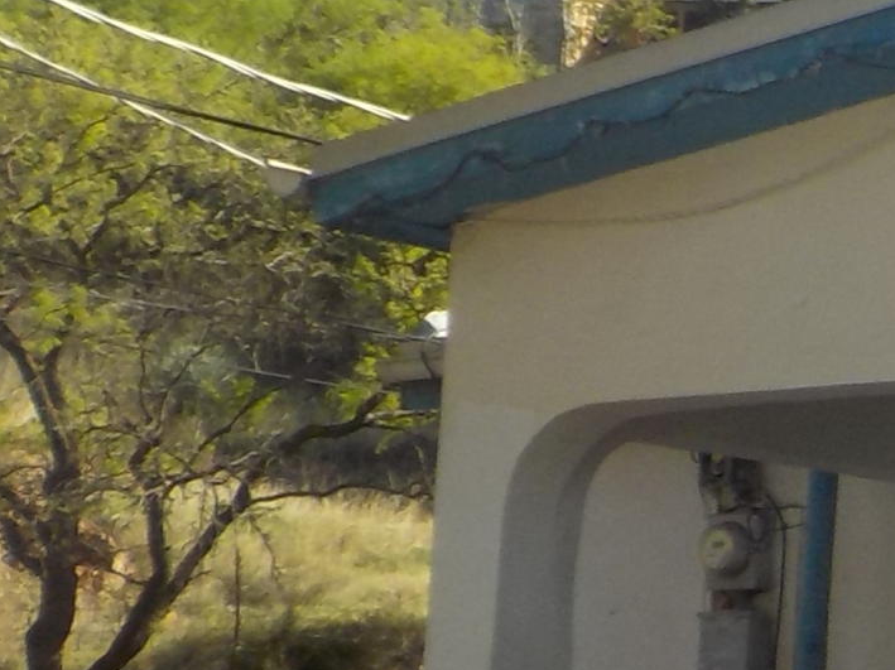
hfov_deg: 13.3
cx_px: 1811
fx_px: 3282
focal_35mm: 127
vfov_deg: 11.6
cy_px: 449
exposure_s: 1/640
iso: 125
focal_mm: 4.1
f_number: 3.3
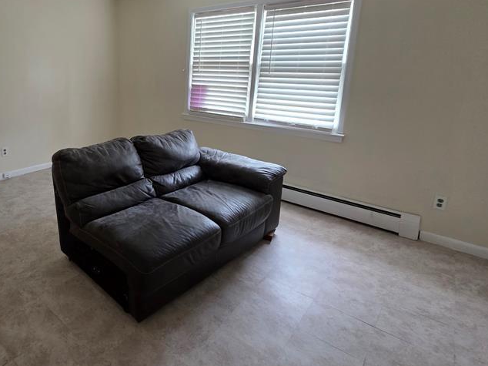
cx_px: 129
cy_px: 130
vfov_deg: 62.2
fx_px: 296
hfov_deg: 74.0
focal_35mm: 21
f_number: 1.9
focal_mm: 2.2
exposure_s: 1/60
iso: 200
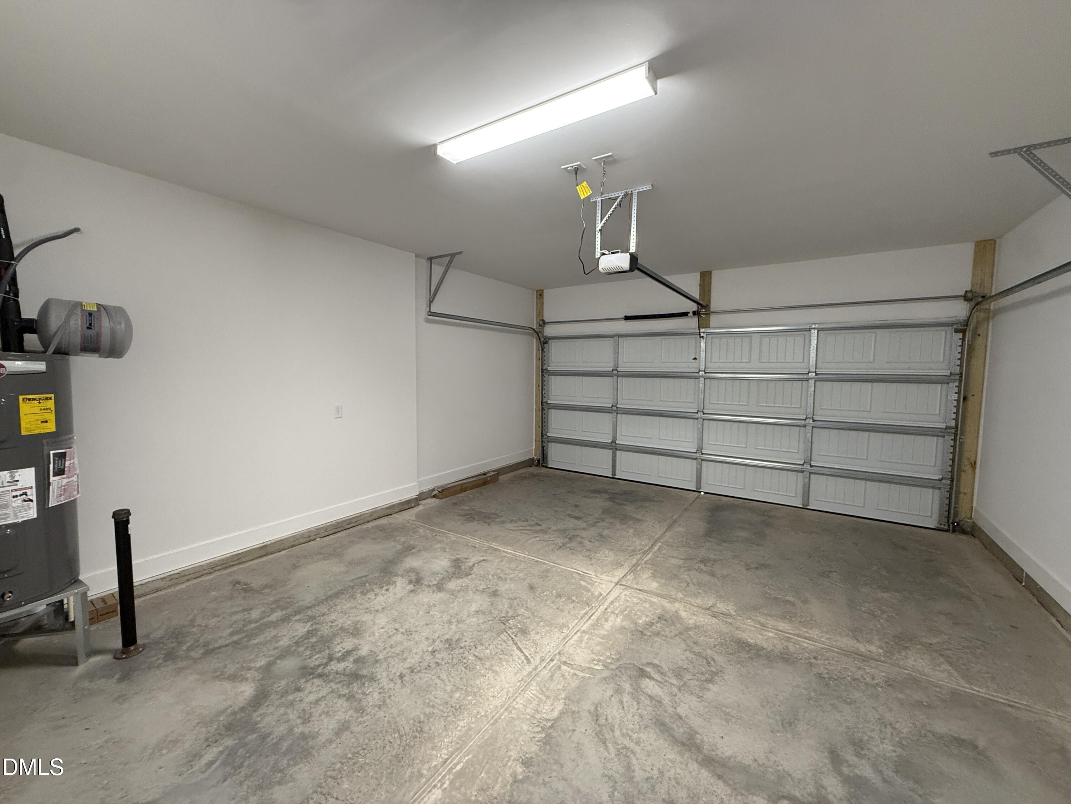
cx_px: 536
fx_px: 433
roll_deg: -0.5
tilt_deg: -3.8
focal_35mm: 14
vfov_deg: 85.7
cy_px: 402
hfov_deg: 102.1
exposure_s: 1/60
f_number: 2.2
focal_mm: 2.22
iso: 320
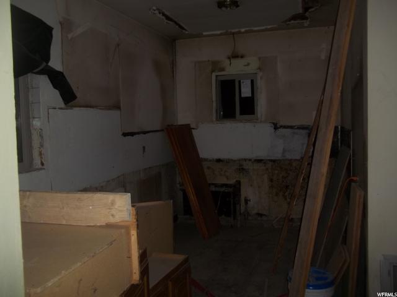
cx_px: 198
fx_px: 367
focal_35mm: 32
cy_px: 148
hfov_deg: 56.8
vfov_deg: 44.2
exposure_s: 1/30
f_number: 2.9
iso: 64
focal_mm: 5.7
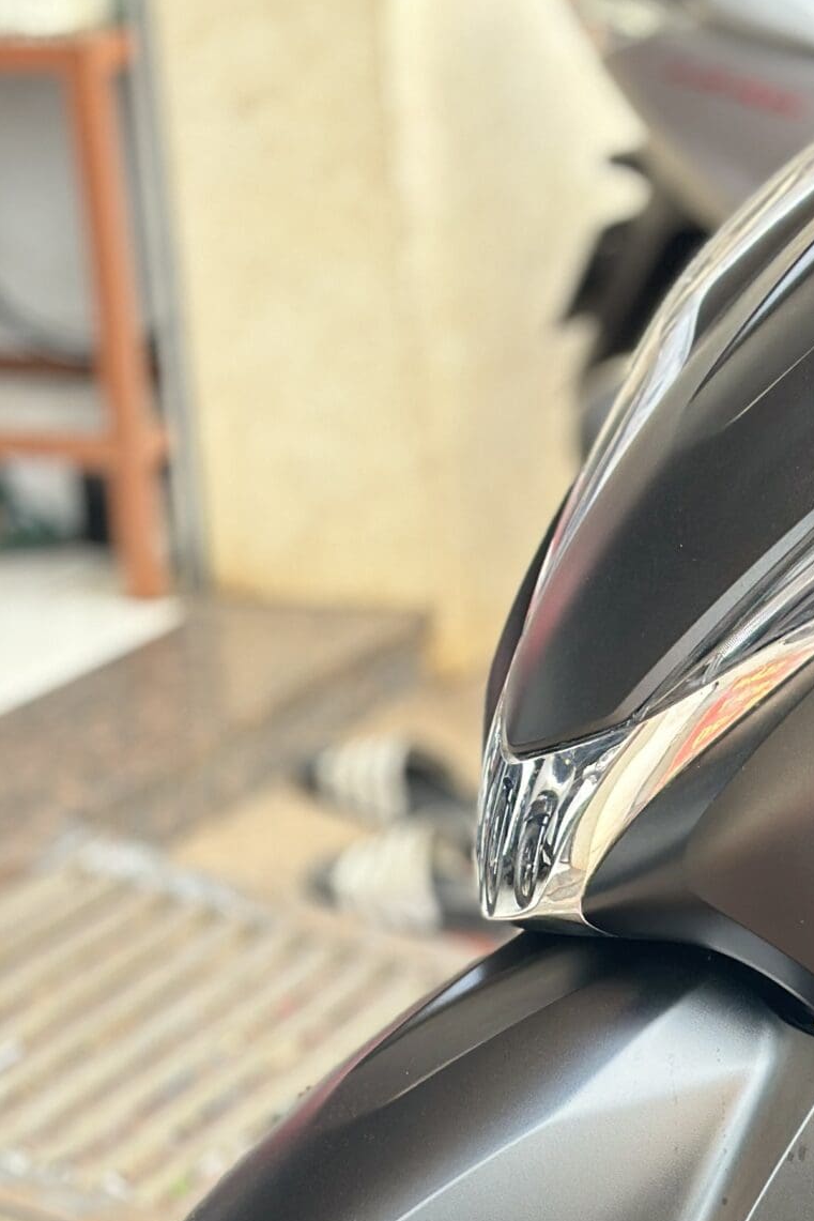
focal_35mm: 112
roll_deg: +1.7
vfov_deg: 18.2
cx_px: 905
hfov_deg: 12.0
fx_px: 3797
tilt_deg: -17.5
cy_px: 886
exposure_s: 1/93
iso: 125
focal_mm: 6.86
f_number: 1.78
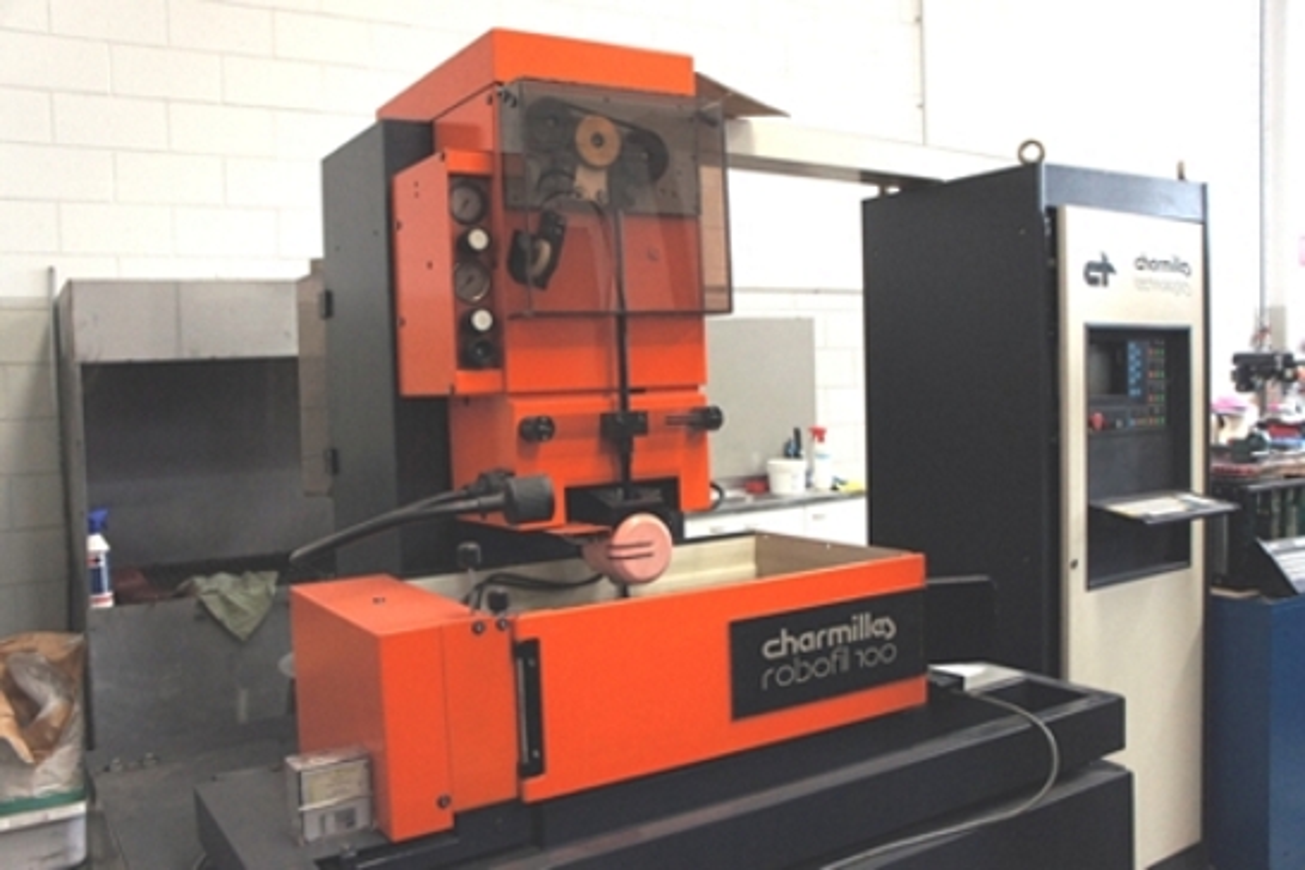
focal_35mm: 30
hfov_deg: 61.9
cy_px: 435
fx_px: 1087
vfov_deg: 43.6
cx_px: 652
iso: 1600
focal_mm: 20
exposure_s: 1/13
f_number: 4
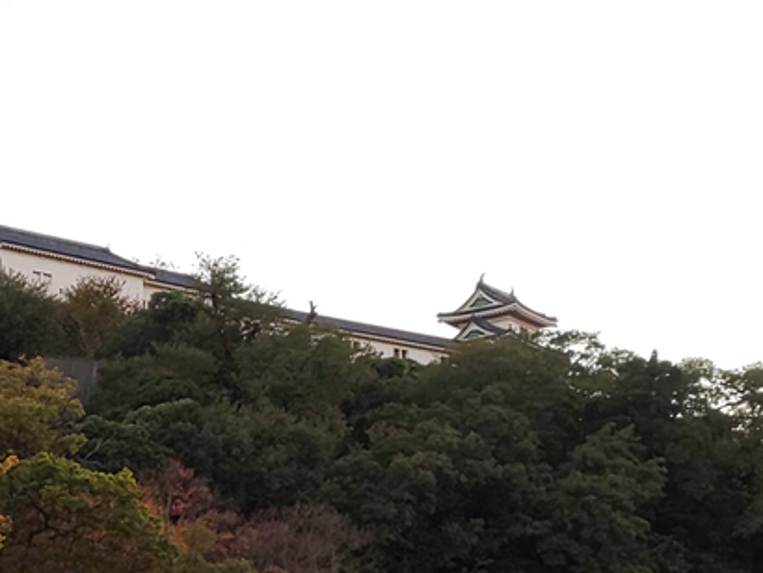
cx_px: 173
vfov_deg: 36.4
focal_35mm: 39
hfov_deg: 45.8
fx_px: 860
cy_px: 396
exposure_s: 1/120
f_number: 1.94
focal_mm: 3.45
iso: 41
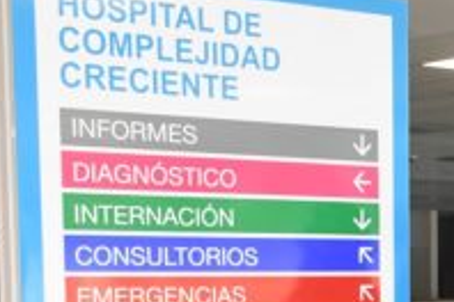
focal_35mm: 128
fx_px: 1614
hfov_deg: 14.9
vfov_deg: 10.4
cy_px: 430
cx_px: 683
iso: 3200
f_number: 8
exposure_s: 1/250
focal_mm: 22
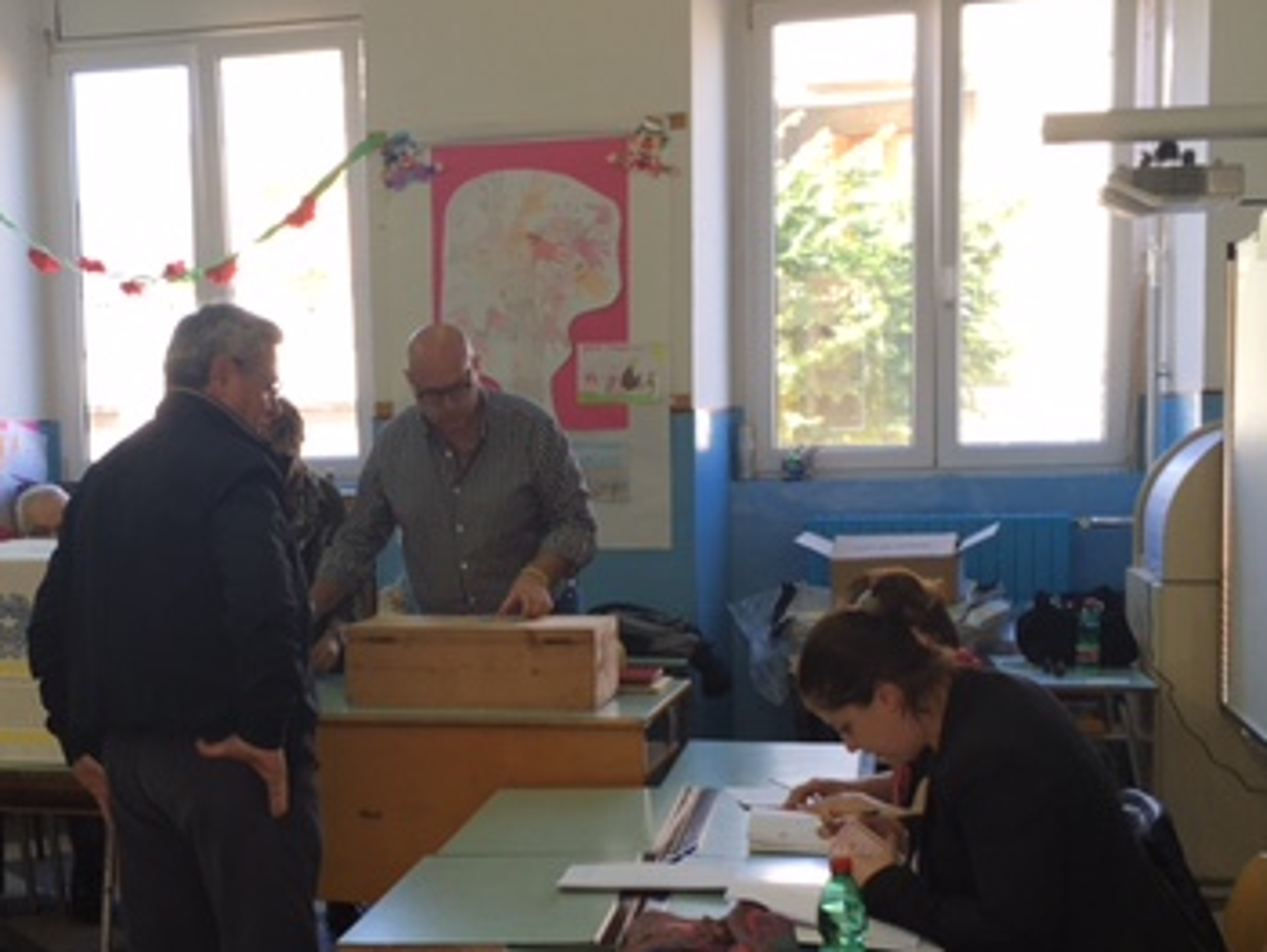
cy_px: 626
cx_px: 402
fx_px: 1941
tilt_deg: -7.2
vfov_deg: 27.4
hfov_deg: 35.7
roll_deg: +2.0
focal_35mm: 53
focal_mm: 4.15
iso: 25
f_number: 2.2
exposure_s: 1/50
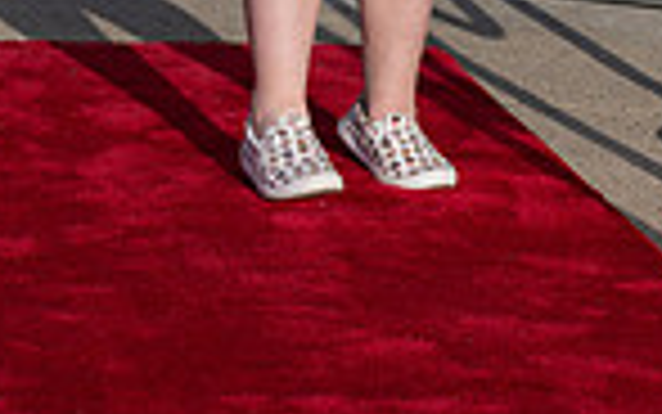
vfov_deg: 4.7
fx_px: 4909
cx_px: 356
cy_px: -504
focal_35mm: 272
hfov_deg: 7.7
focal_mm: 87
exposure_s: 1/2000
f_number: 5
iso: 320
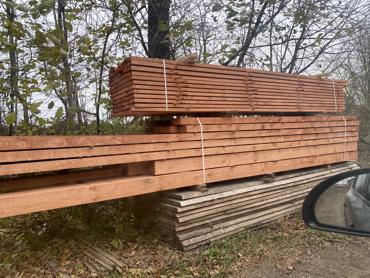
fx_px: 278
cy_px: 139
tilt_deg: +2.5
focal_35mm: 26
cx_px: 185
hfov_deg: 67.3
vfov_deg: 53.1
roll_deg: +3.9
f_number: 1.8
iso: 32
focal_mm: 4.25
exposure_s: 1/263
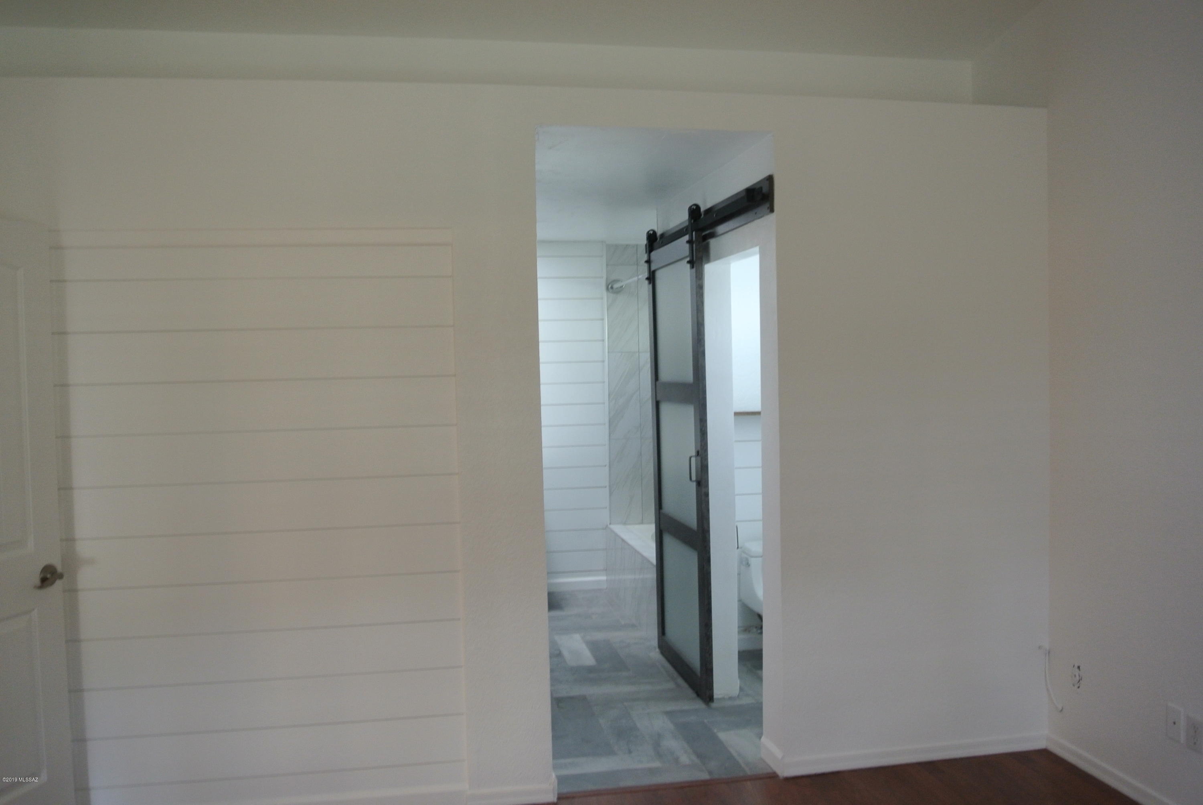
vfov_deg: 45.1
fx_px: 970
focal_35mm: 29
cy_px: 402
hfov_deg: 63.6
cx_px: 602
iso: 400
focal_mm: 11
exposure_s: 1/40
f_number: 3.5
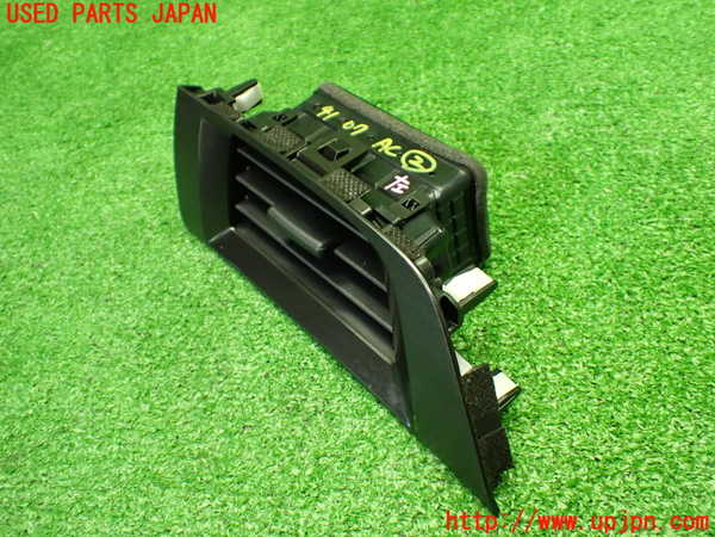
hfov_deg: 56.8
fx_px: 661
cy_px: 268
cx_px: 358
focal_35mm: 32
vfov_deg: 44.2
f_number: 2.4
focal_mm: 5.79
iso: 800
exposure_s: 1/80
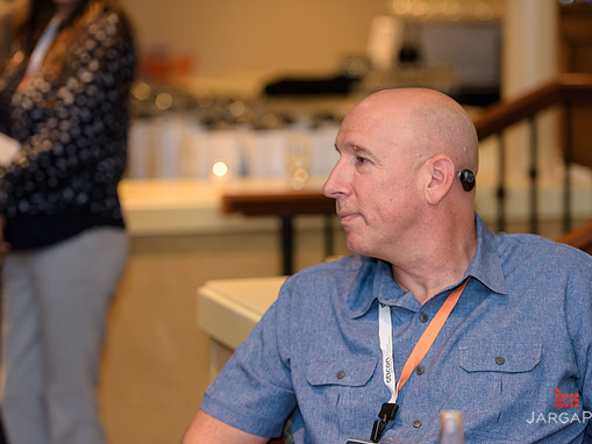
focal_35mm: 127
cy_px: 224
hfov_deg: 15.5
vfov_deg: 11.7
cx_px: 300
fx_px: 2172
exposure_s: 1/125
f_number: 3.2
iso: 1250
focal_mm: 116
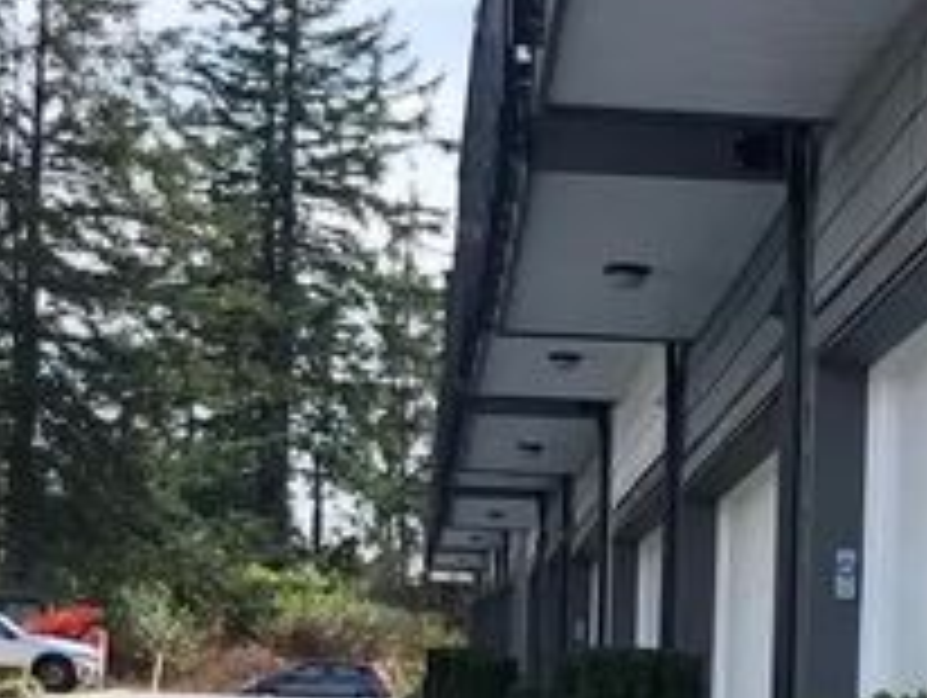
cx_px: 783
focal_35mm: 139
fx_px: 3727
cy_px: 887
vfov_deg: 10.5
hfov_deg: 14.1
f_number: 1.8
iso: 20
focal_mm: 4
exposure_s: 1/640
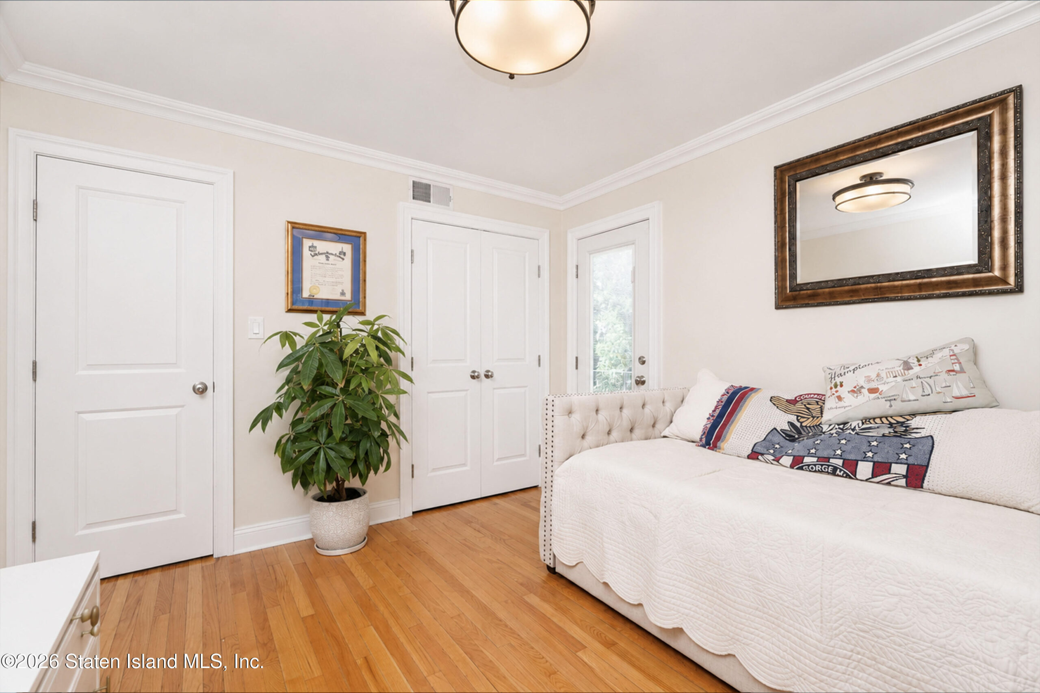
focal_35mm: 16
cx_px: 520
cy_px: 346
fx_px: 462
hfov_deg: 96.7
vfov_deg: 73.8
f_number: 5
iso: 64
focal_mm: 16
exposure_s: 1/50
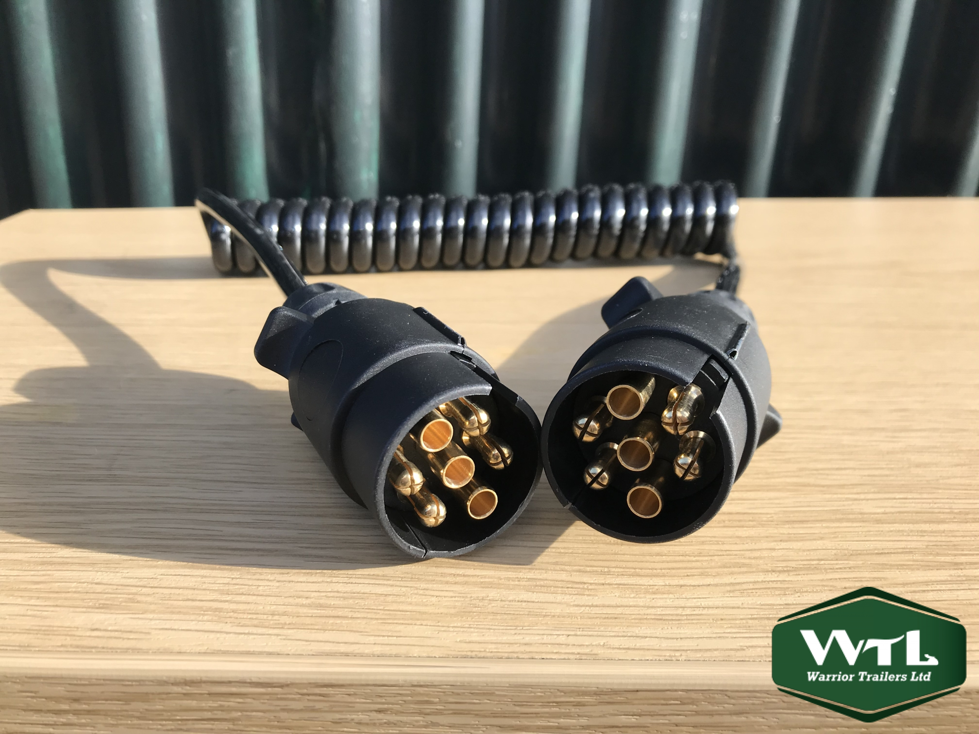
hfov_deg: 63.4
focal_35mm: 28
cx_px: 490
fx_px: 792
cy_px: 367
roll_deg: -2.9
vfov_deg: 49.7
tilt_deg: -22.0
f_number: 1.8
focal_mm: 3.99
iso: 20
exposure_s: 1/460
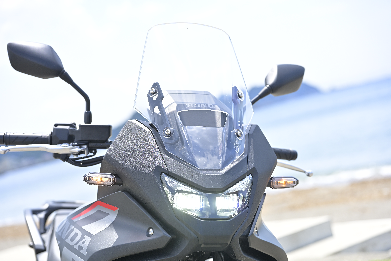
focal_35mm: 84
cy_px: 130
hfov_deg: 24.2
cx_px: 196
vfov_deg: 16.3
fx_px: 912
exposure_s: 1/800
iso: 250
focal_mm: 84
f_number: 4.5
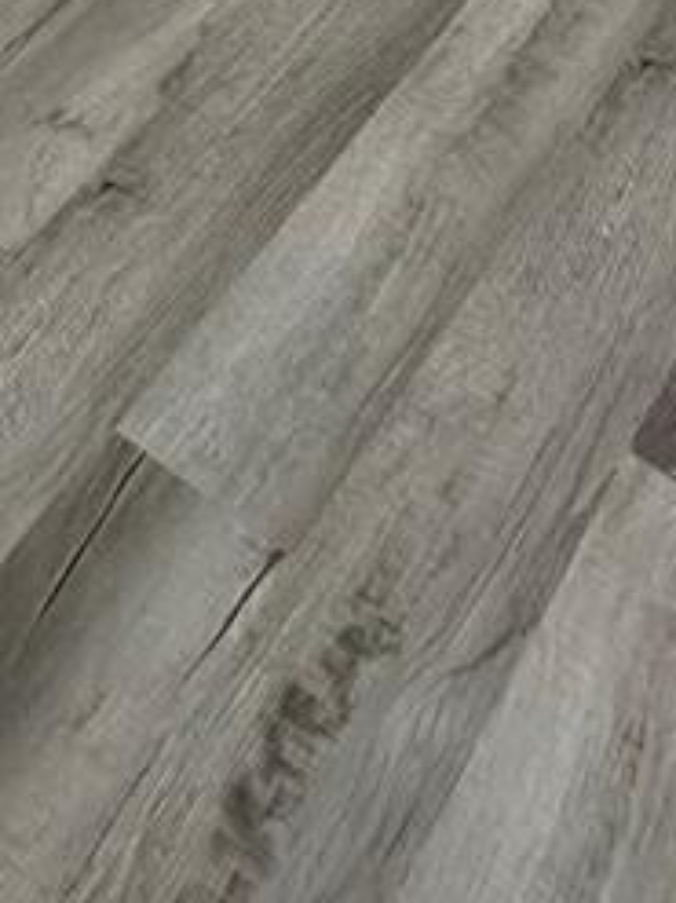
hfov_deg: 21.6
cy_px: -1046
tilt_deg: -8.7
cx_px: 417
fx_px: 1772
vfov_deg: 17.2
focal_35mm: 68
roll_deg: -4.7
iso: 160
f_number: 2.2
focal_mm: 2.22
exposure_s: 1/99
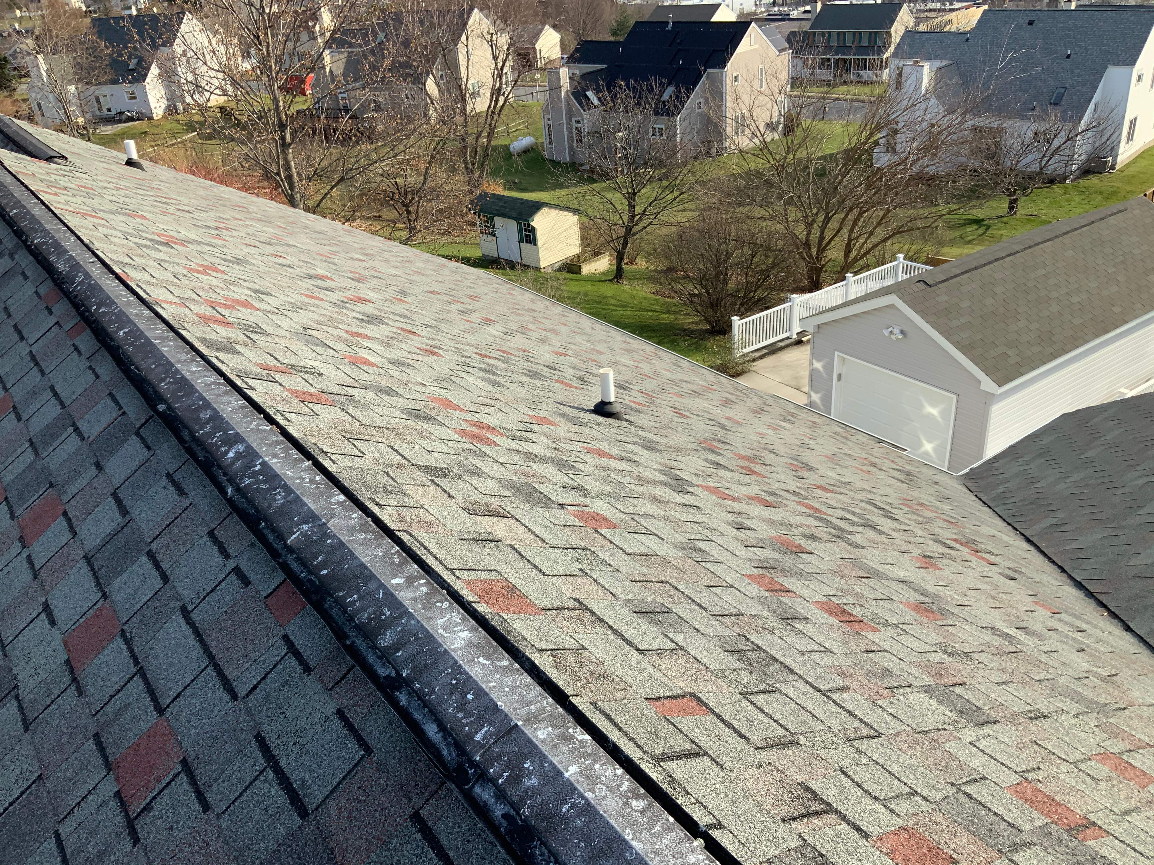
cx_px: 577
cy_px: 432
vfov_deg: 48.2
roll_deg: +6.7
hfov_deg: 61.7
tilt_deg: -27.7
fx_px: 967
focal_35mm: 29
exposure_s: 1/719
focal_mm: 3
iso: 16
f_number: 1.8
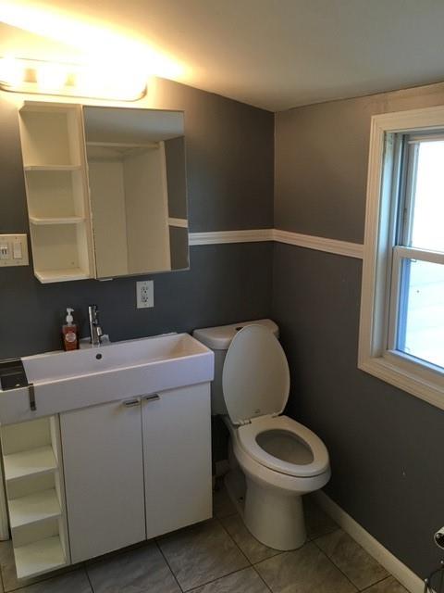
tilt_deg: -12.2
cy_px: 296
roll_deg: -1.1
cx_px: 222
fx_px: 496
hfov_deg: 48.2
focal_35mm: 29
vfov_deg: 61.7
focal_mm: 4.15
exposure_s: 1/30
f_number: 2.2
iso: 40
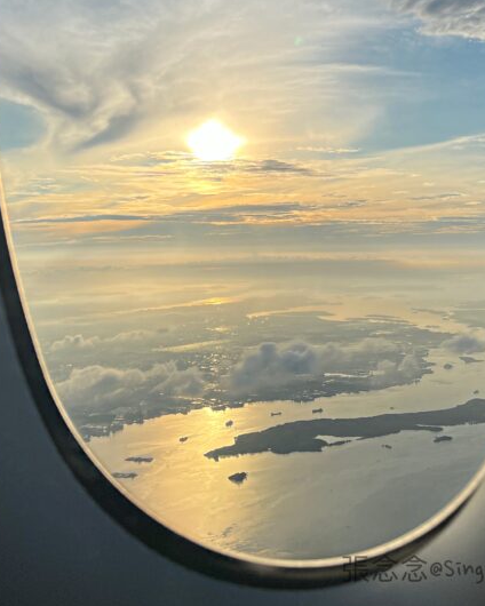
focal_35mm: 49
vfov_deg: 36.2
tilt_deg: +9.1
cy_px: 87
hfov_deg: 30.8
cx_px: 257
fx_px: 879
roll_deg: +0.8
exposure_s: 1/9434
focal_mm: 5.7
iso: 50
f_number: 1.5
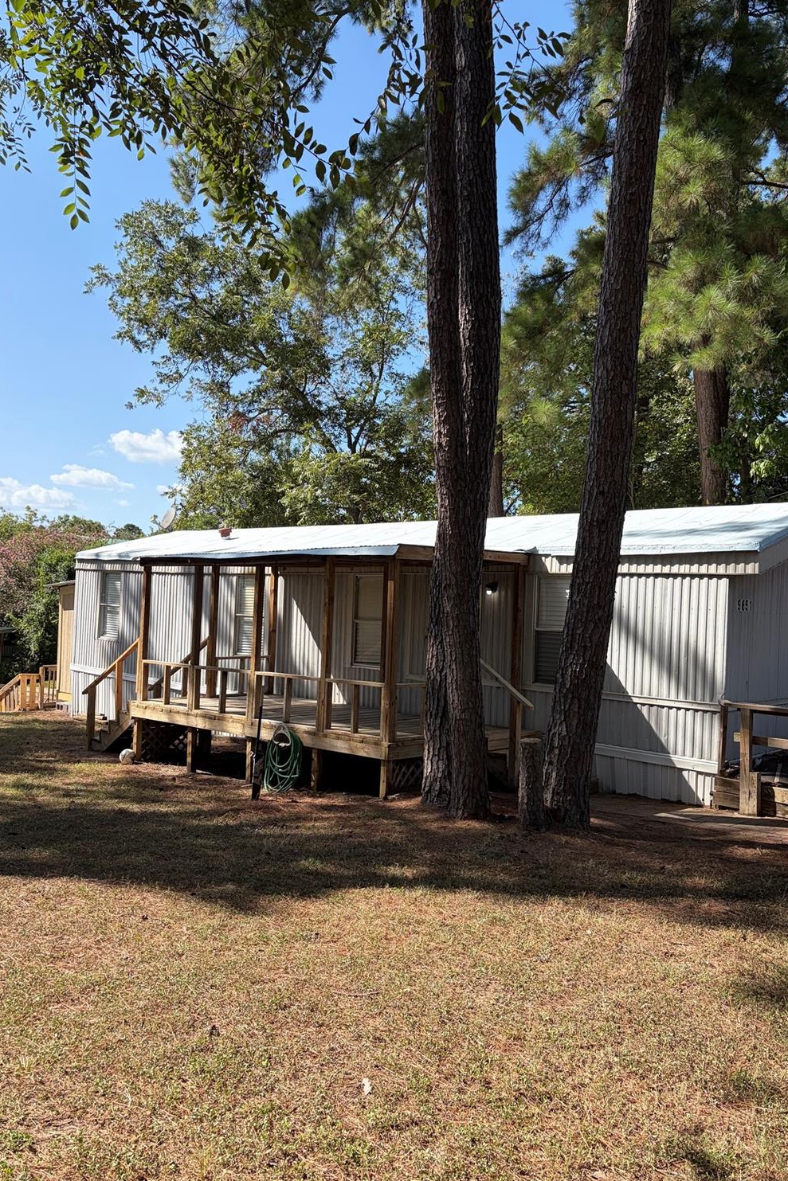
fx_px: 919
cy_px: 596
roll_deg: -2.1
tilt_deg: -0.6
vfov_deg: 65.5
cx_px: 412
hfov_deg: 46.4
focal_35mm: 28
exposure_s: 1/2075
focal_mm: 5.96
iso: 50
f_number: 1.6
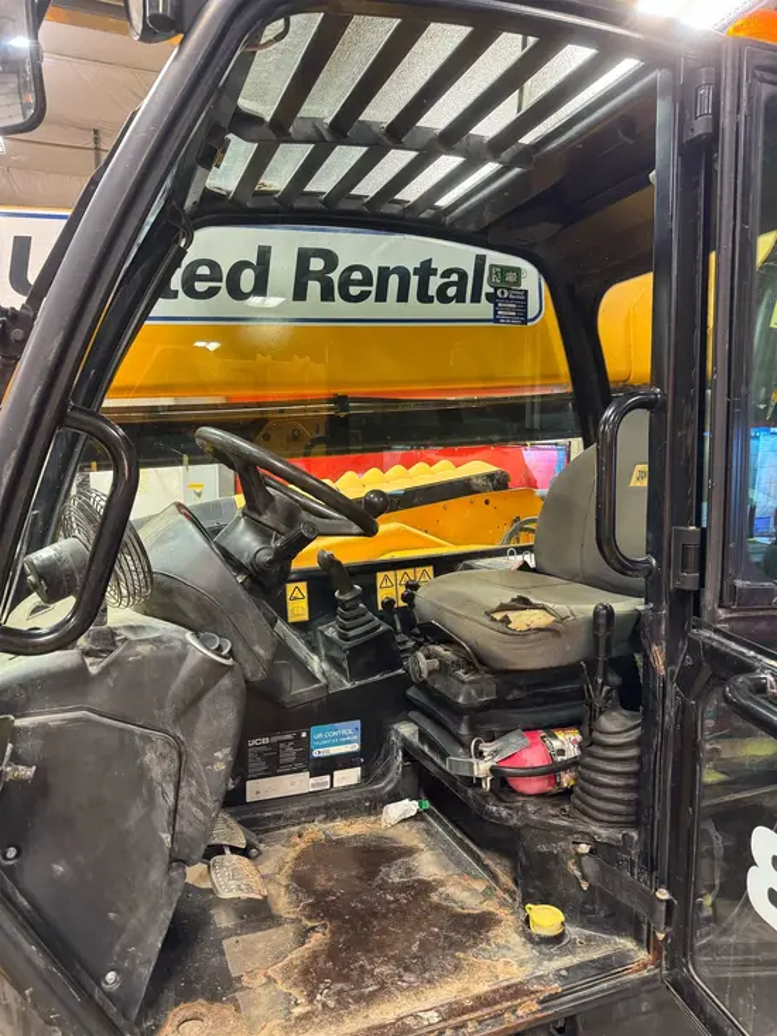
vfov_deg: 71.6
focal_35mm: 24
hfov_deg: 56.8
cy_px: 518
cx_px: 388
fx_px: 718
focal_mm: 6.76
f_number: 1.78
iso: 500
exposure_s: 1/60
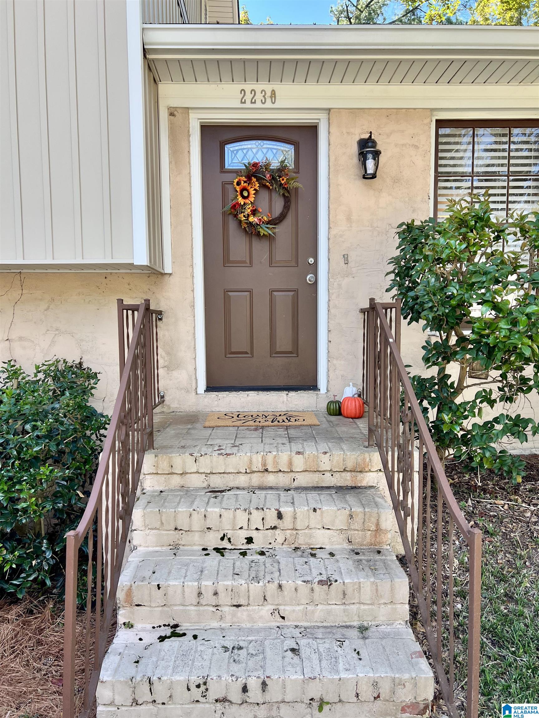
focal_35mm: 26
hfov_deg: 53.1
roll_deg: +0.1
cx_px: 270
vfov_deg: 67.3
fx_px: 540
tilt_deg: -4.0
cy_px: 359
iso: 50
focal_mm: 5.7
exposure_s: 1/482
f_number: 1.5
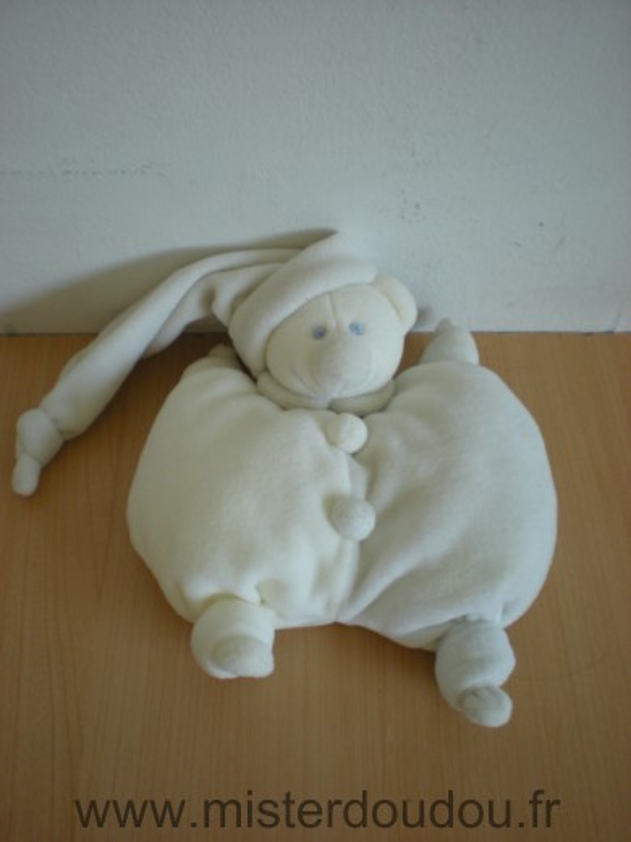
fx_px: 924
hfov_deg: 37.7
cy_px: 421
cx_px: 316
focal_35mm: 38
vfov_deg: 49.0
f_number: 3.1
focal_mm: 6.3
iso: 200
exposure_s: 1/53.5
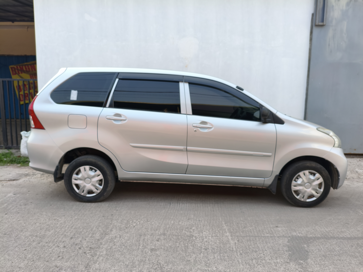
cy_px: 136
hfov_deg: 67.3
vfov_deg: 53.1
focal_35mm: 26
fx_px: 273
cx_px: 182
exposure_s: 1/451
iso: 80
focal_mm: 4.94
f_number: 1.5
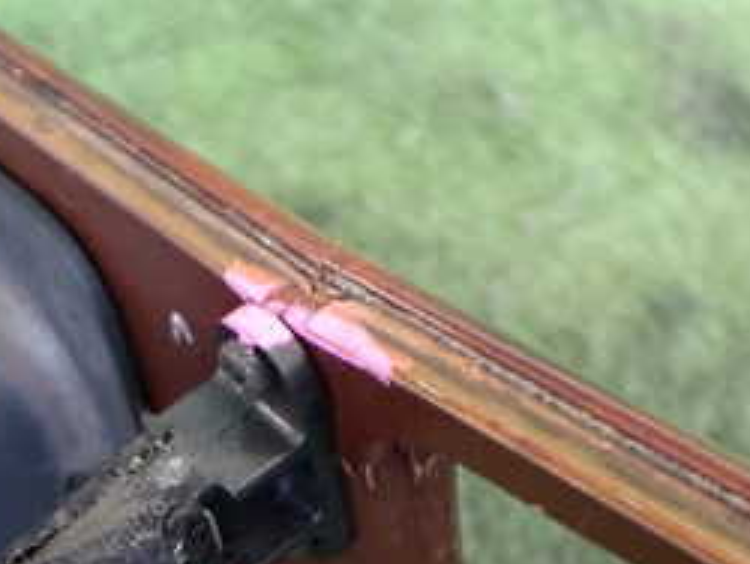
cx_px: 282
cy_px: 312
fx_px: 1561
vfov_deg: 20.5
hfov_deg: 26.9
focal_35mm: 72
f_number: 2.3
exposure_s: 1/80
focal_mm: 5.4
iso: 1250
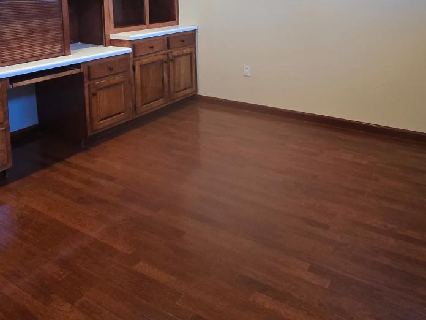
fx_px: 345
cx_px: 248
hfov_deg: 63.1
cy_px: 30
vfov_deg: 45.0
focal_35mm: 28
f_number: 2.2
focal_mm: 2.2
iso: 250
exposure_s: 1/60
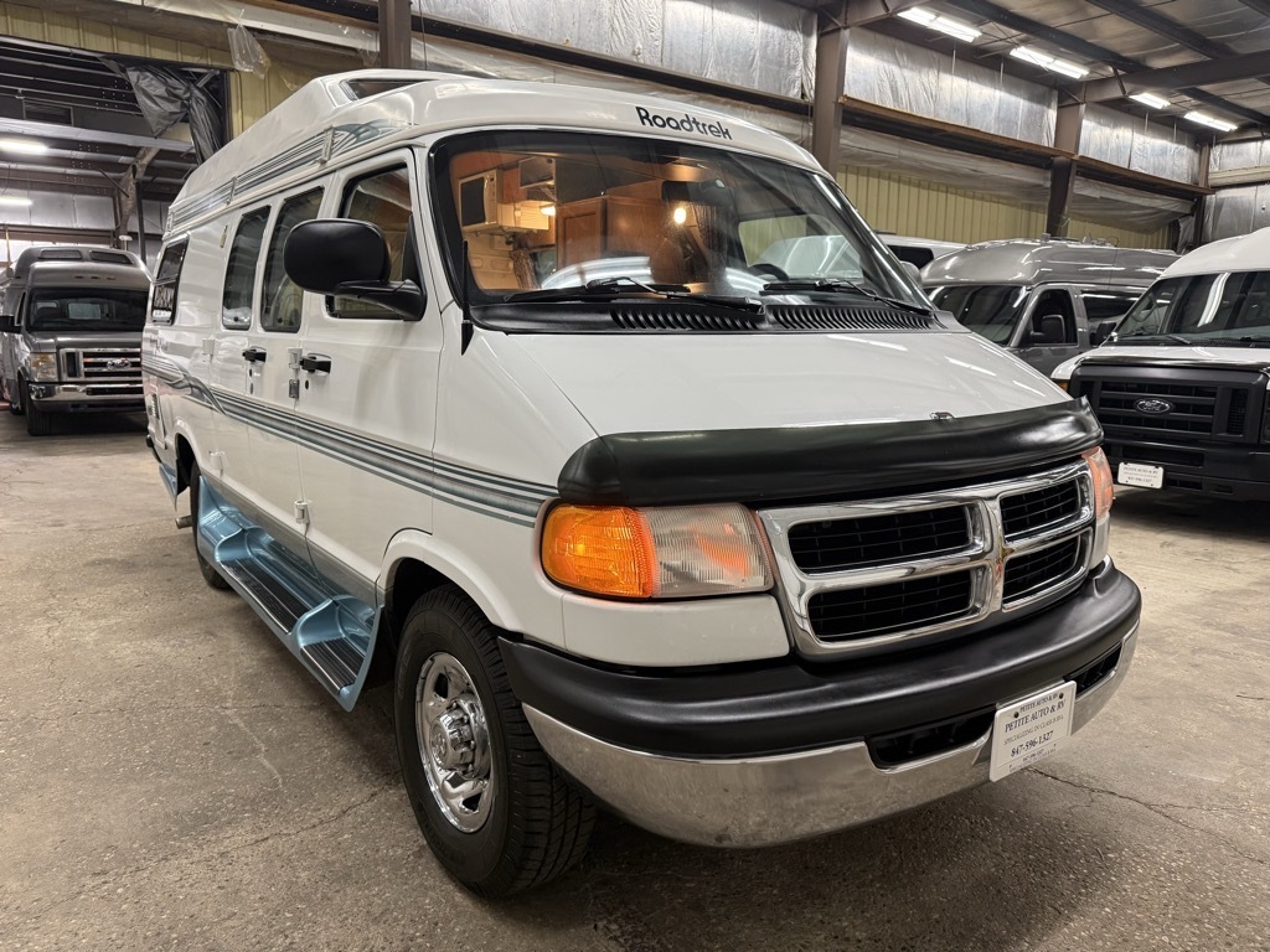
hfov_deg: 71.6
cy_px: 476
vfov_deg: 56.8
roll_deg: -0.7
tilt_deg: -9.6
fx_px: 881
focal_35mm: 24
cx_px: 635
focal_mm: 6.76
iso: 250
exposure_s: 1/60
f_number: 1.78
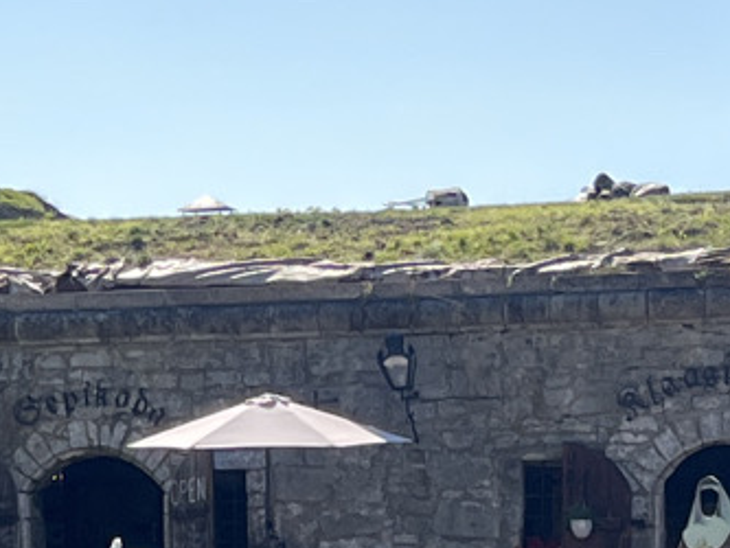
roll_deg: +1.9
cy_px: 618
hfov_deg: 12.3
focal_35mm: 156
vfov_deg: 9.4
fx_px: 3291
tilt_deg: -1.1
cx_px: -210
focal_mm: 5.1
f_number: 1.6
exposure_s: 1/2062
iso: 50
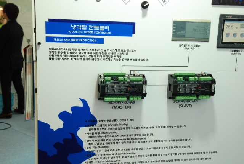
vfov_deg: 34.3
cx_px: 122
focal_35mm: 39
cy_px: 82
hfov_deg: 49.5
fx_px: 265
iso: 1600
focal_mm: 26
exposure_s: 1/100
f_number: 5.6
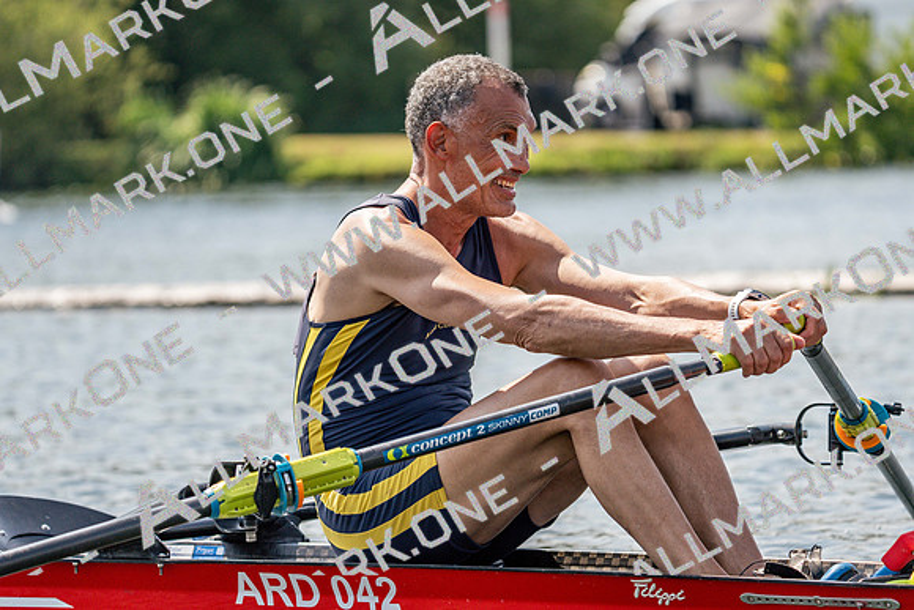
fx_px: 6069
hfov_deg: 8.6
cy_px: 305
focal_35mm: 239
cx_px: 457
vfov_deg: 5.8
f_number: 5.6
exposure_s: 1/1600
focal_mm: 239
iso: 250
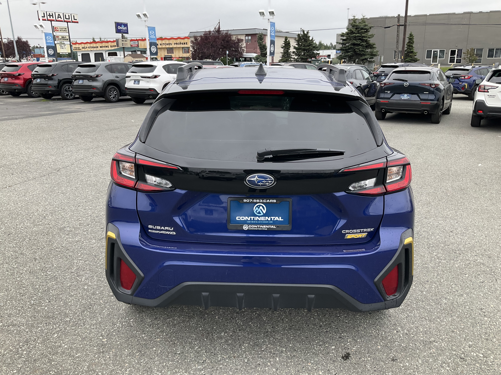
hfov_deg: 61.7
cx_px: 250
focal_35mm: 29
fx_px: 420
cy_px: 188
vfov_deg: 48.2
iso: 25
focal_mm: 3
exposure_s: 1/297
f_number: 1.8
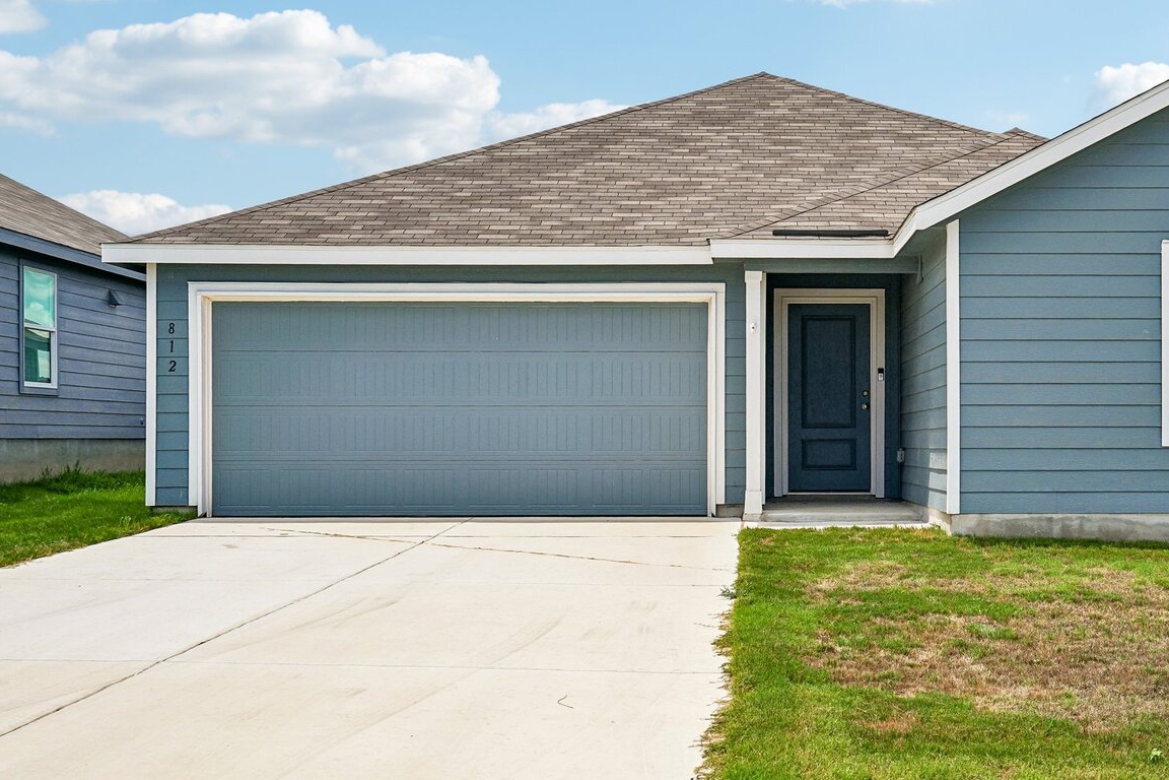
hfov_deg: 43.1
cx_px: 770
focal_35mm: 45
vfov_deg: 29.9
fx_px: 1461
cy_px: 370
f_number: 8
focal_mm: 32
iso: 200
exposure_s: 1/640
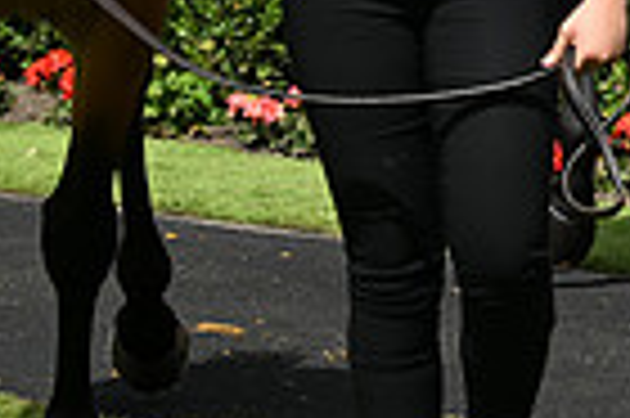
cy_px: -416
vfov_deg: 2.9
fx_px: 8128
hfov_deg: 4.4
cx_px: 927
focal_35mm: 465
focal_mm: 112
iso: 400
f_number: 5.6
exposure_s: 1/2500
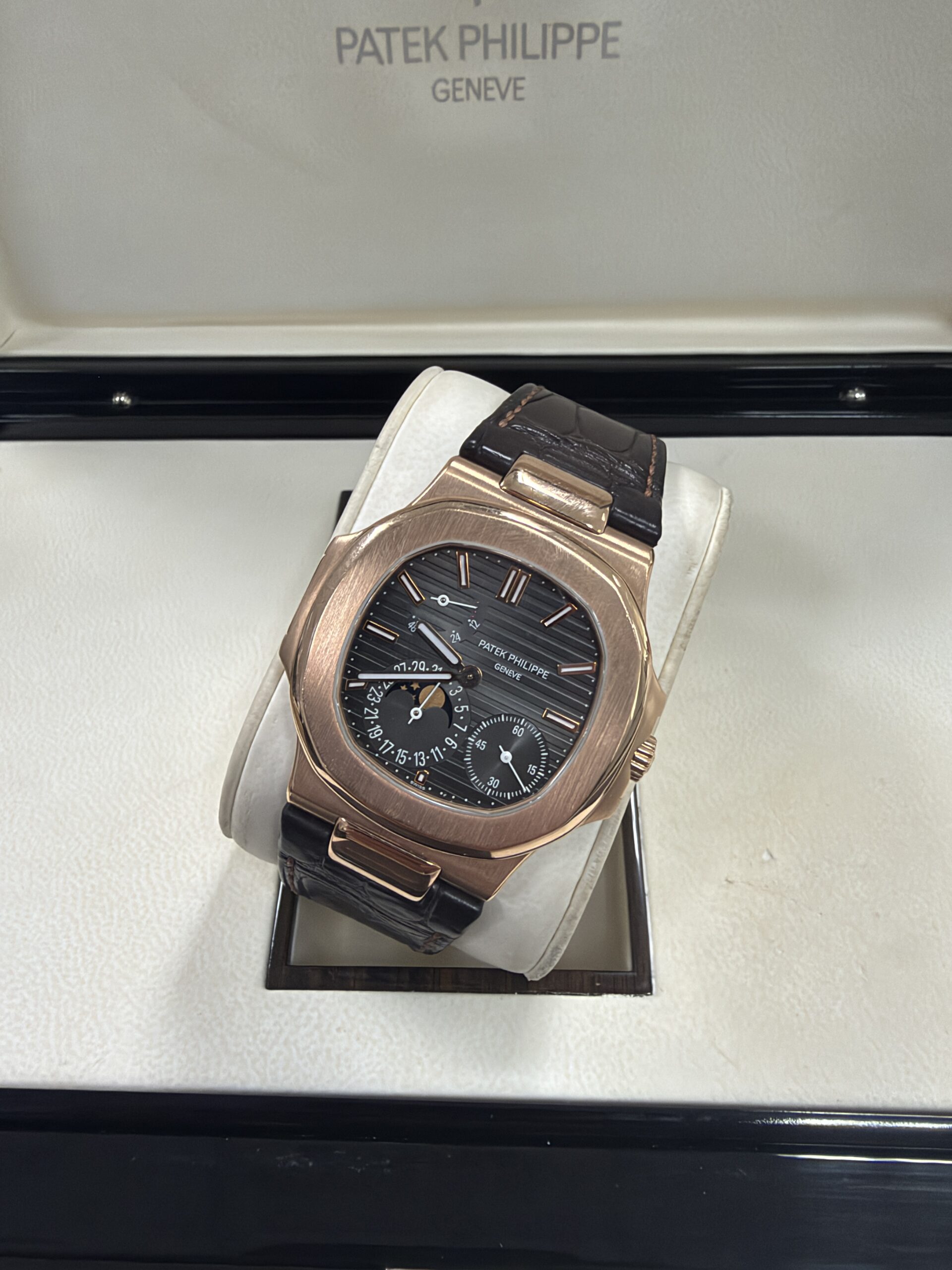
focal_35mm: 27
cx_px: 476
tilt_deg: -40.3
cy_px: 635
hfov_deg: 51.4
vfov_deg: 65.3
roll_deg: +0.6
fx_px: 990
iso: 250
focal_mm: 2.22
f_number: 2.2
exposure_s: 1/100
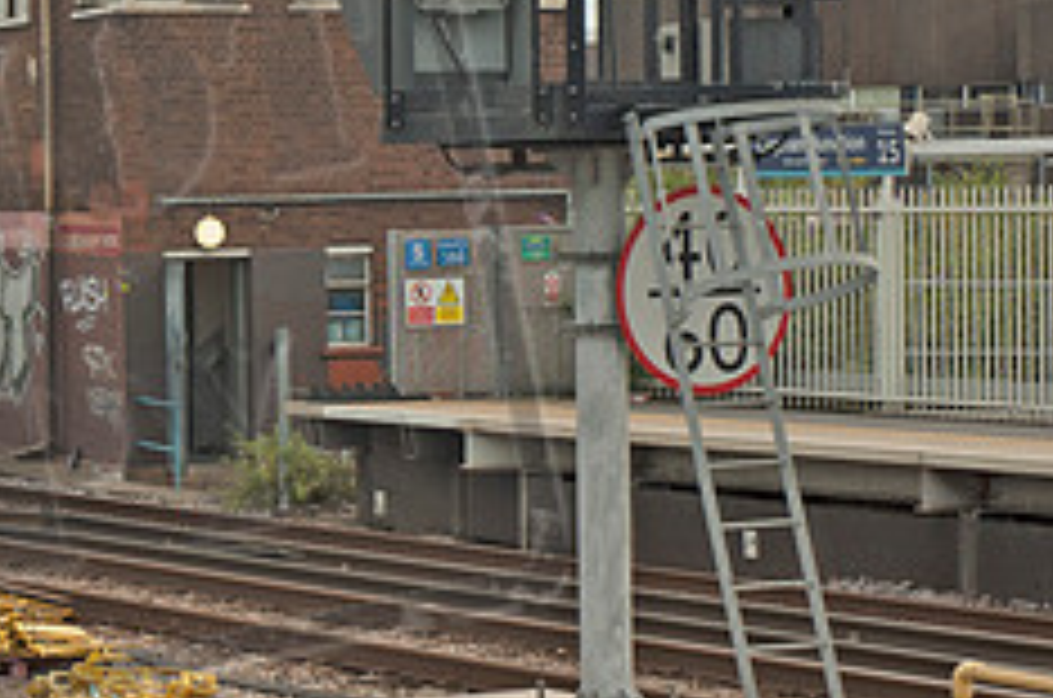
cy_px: 306
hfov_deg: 13.5
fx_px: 4349
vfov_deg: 9.2
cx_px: -81
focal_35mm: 149
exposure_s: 1/200
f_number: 7.1
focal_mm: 40
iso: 200
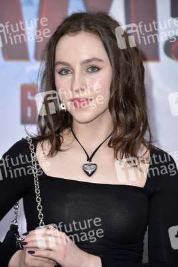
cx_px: 89
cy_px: 134
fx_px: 1556
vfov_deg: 9.8
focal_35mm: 210
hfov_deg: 6.5
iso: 320
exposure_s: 1/250
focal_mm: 210
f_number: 6.3
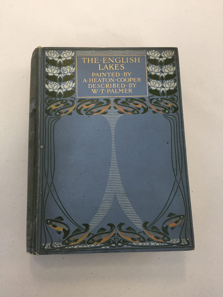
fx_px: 249
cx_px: 112
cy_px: 148
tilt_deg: -79.5
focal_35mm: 29
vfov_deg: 61.7
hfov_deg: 48.2
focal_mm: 4.15
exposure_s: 1/33
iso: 125
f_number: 2.2
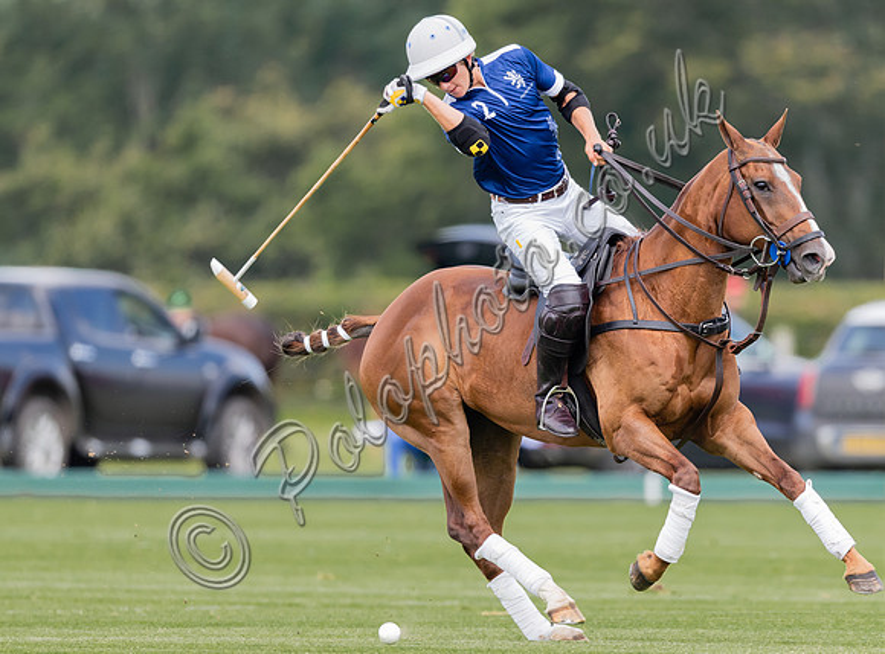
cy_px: 328
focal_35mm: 734
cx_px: 527
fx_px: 18676
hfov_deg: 2.7
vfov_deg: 2.0
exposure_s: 1/1000
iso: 400
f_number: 4
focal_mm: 500
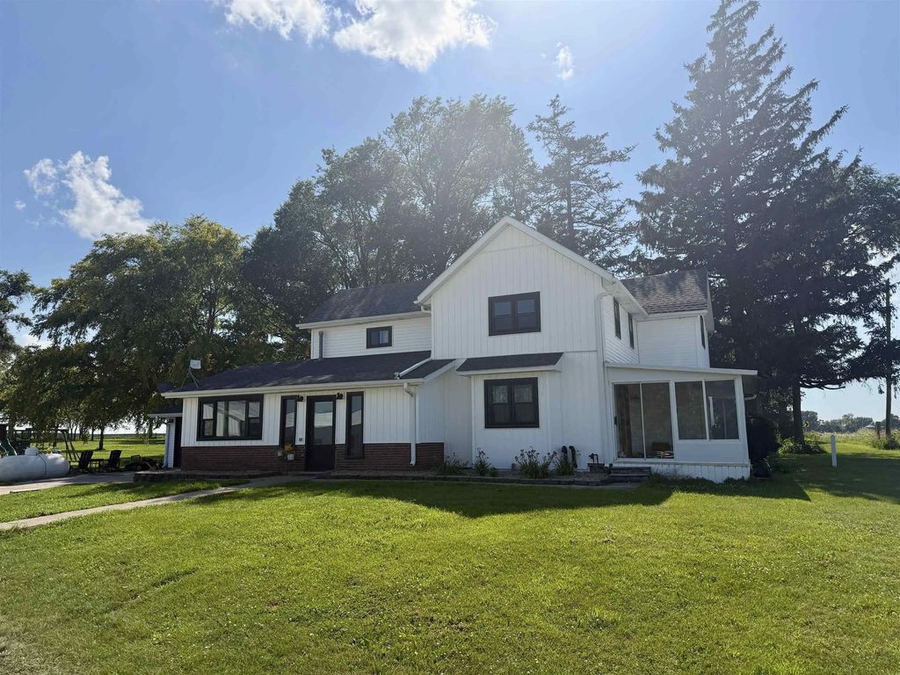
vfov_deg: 56.8
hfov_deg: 71.6
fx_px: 624
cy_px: 338
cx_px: 450
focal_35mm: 24
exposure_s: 1/10309
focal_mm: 6.76
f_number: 1.78
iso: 100
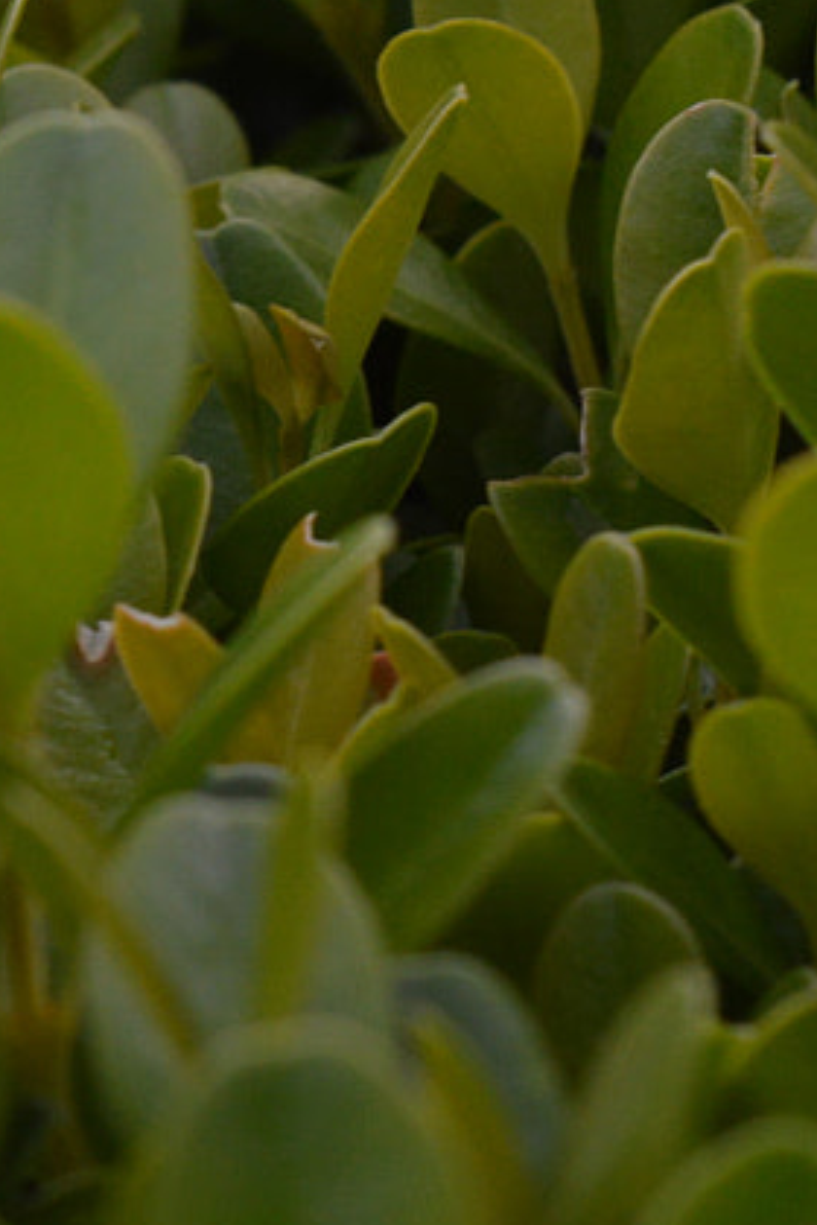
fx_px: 10685
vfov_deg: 6.6
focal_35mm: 314
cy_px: 114
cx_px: -811
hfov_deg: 4.3
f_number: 8
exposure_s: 1/125
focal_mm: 55
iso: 400
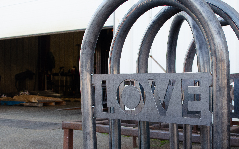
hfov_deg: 37.3
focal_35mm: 54
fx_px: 352
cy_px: 99
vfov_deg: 23.9
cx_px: 147
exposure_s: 1/125
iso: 320
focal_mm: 22
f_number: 5.6
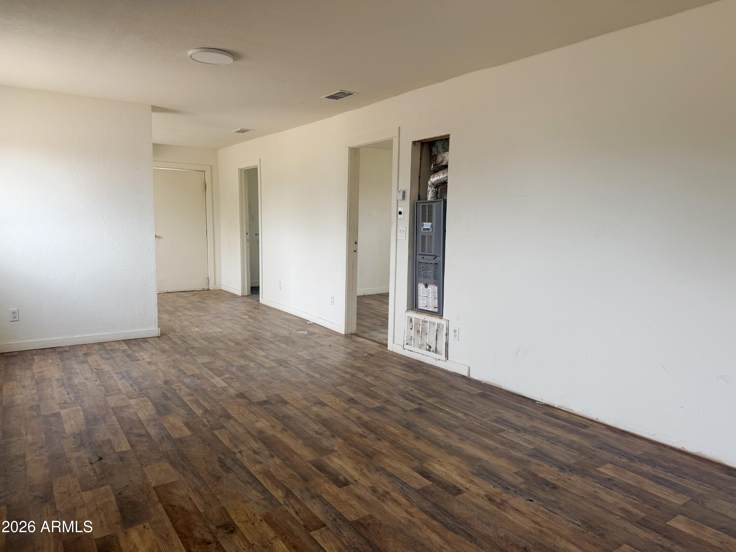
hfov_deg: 71.6
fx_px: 510
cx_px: 368
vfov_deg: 56.8
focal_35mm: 24
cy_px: 276
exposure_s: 1/152
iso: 64
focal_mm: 6.76
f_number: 1.78
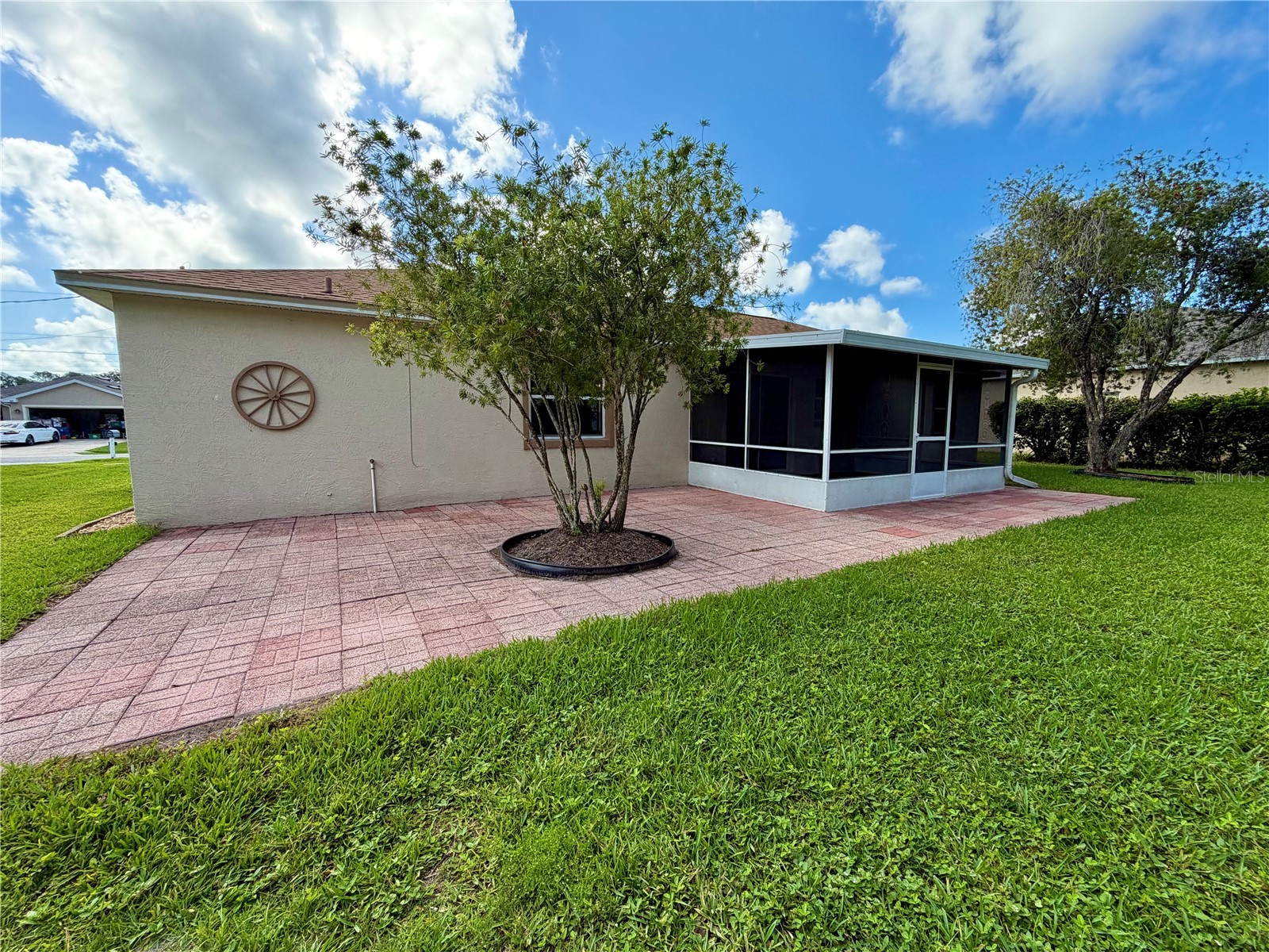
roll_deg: -0.1
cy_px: 476
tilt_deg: -5.7
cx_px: 634
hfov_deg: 102.1
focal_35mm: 14
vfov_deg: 85.7
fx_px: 513
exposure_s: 1/638
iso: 40
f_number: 2.2
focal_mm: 2.22
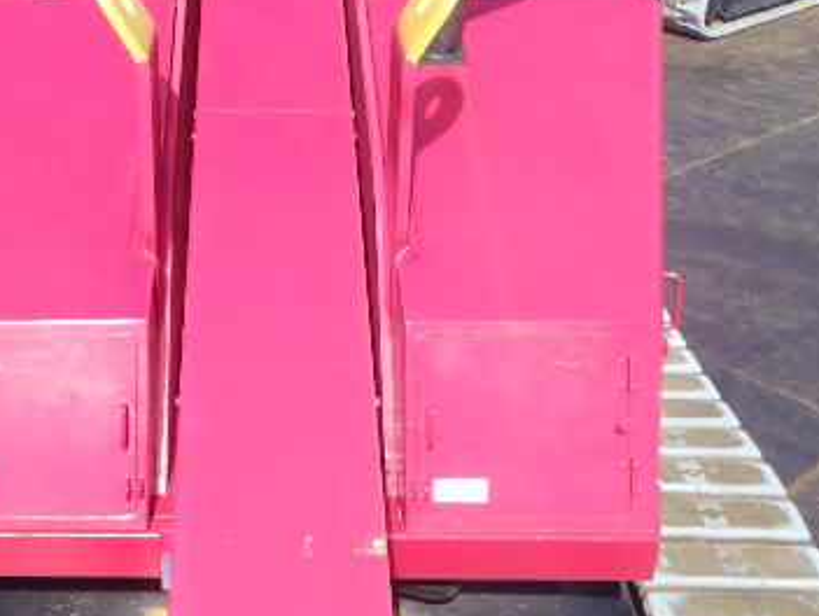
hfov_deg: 36.8
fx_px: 1208
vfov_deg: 28.5
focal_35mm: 51
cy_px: 231
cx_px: 238
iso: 125
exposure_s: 1/640
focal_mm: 5
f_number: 4.2
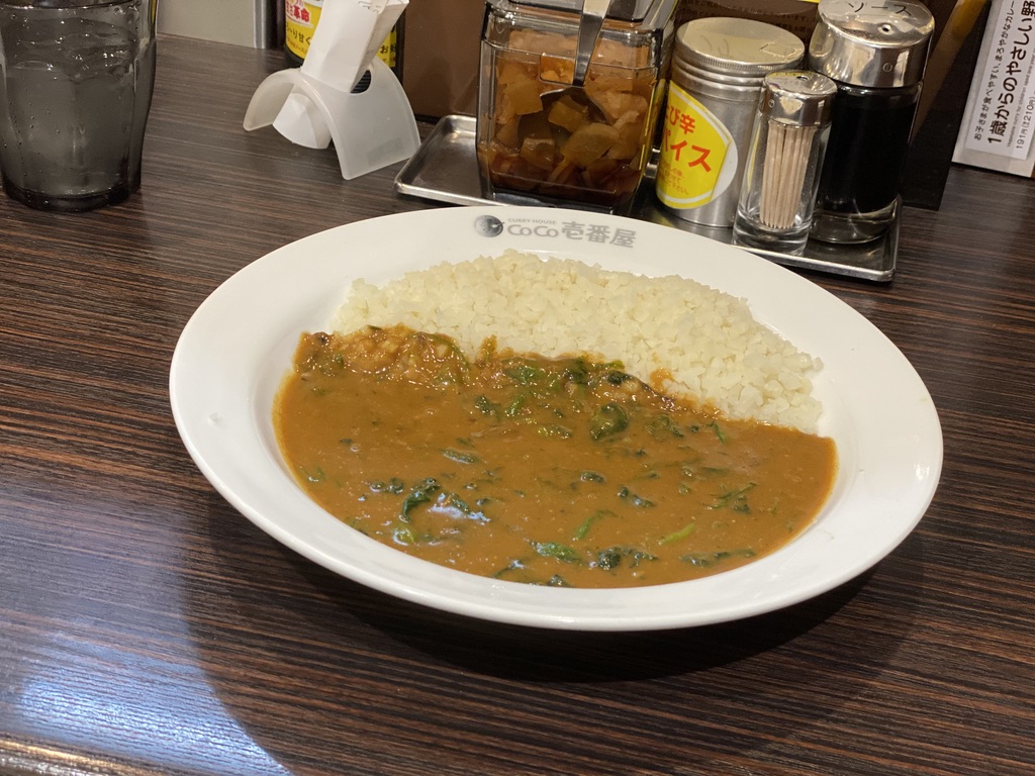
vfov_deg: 28.0
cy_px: 388
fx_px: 1555
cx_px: 518
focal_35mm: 52
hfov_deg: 36.8
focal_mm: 6
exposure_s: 1/100
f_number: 2
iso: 160
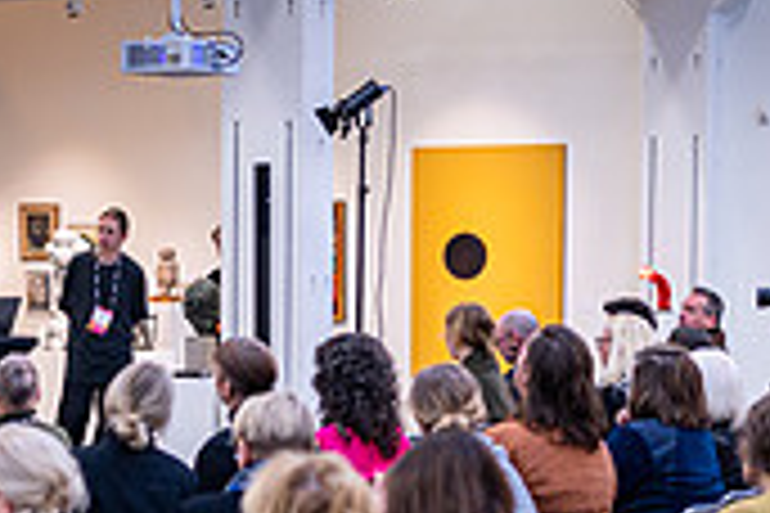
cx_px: -36
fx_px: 2545
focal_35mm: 119
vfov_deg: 11.5
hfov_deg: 16.8
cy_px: 389
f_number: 1.4
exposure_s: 1/200
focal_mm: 35
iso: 320
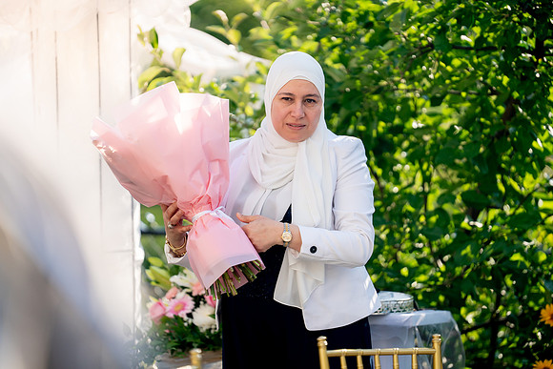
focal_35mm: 150
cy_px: 184
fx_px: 2305
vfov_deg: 9.2
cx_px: 276
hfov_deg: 13.7
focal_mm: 150
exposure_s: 1/4000
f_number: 2
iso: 320
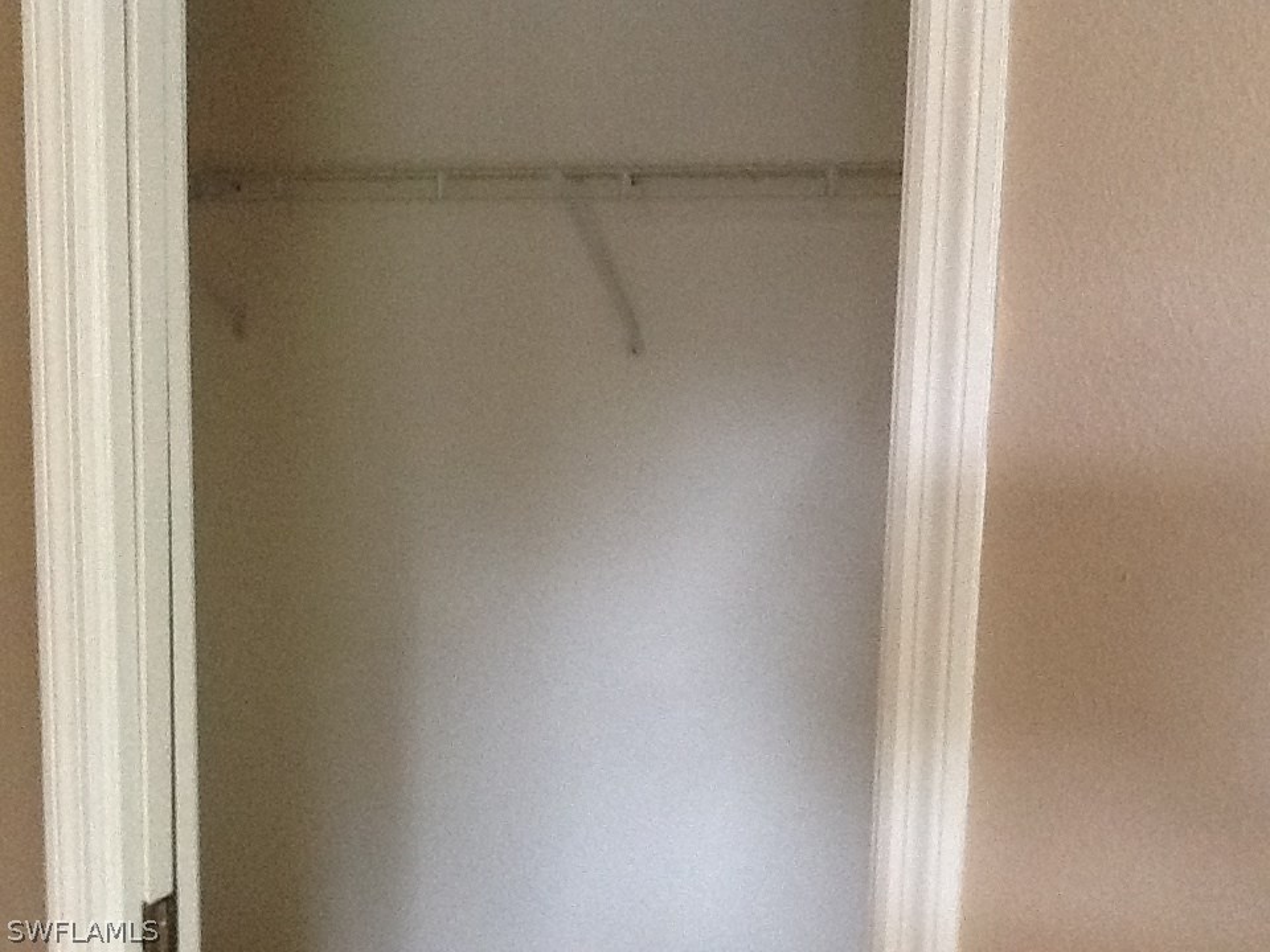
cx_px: 635
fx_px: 1614
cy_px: 476
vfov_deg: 32.9
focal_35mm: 44
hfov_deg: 42.9
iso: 200
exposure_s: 1/30
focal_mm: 2.03
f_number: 2.4
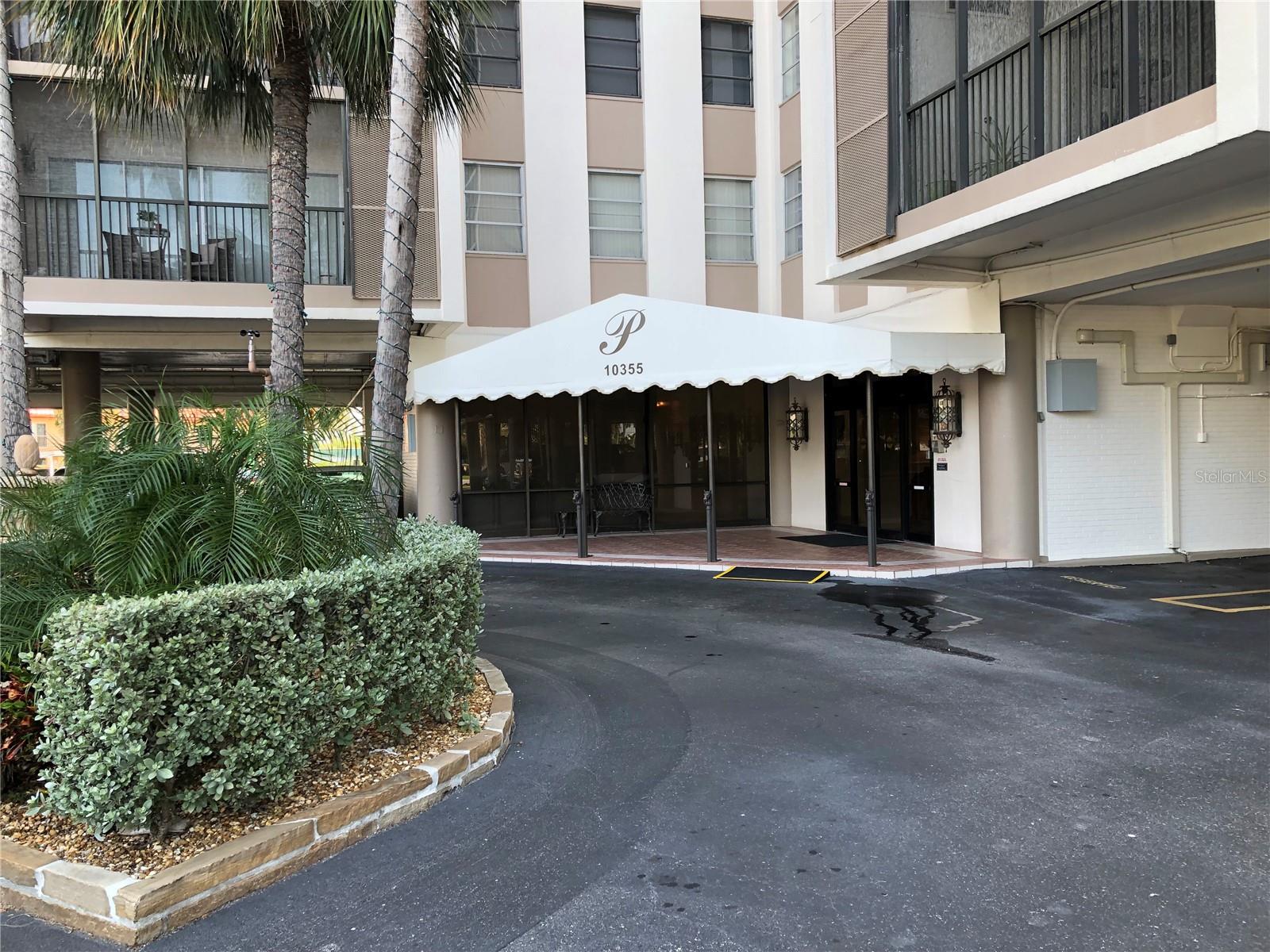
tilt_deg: -1.8
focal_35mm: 28
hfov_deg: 63.4
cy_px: 476
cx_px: 635
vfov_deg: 49.7
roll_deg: +2.3
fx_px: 1027
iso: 20
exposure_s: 1/126
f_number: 1.8
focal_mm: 3.99
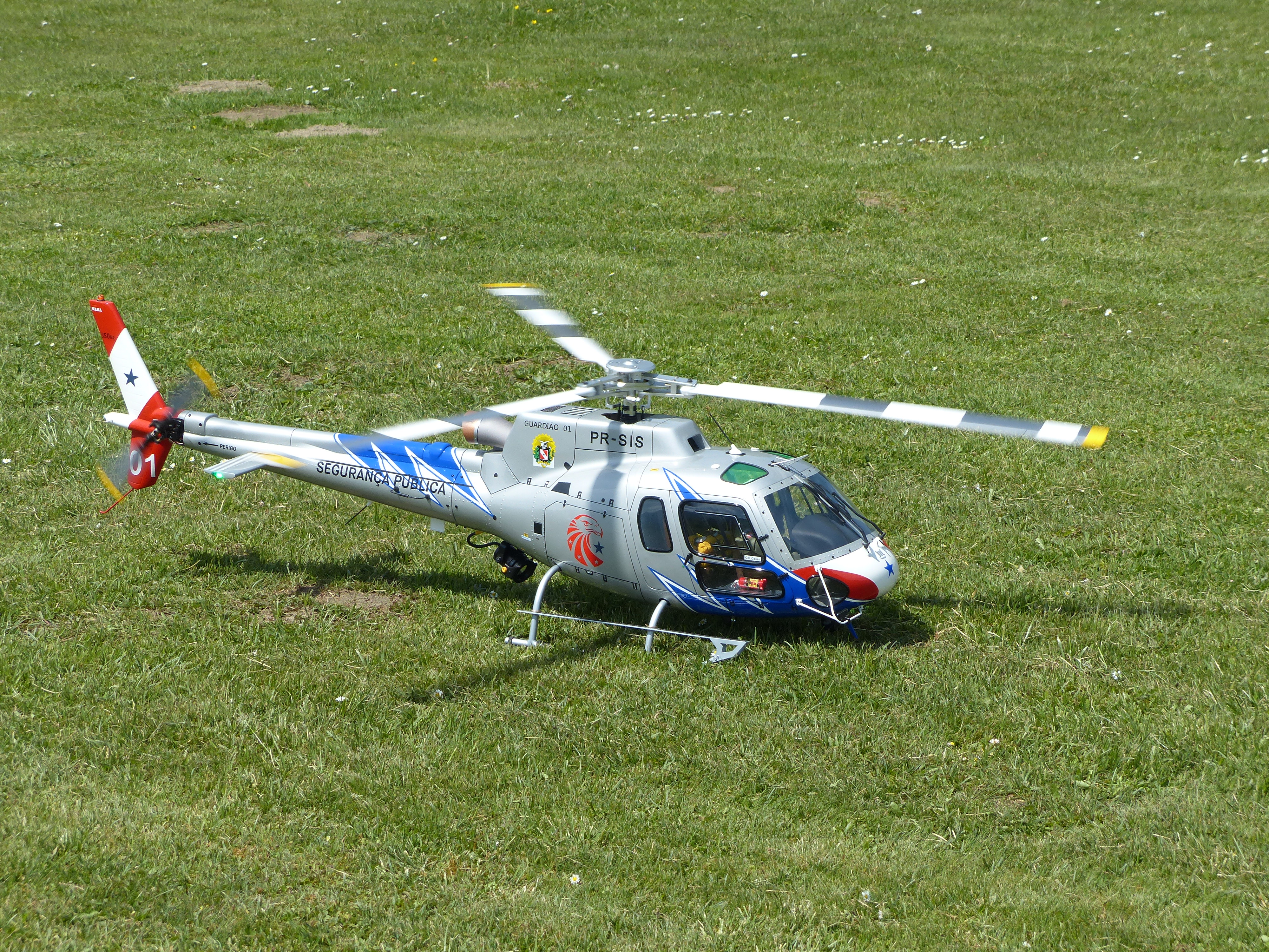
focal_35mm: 116
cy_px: 476
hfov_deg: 17.0
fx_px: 4252
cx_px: 634
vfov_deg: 12.8
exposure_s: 1/1000
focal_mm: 20.9
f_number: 4
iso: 100
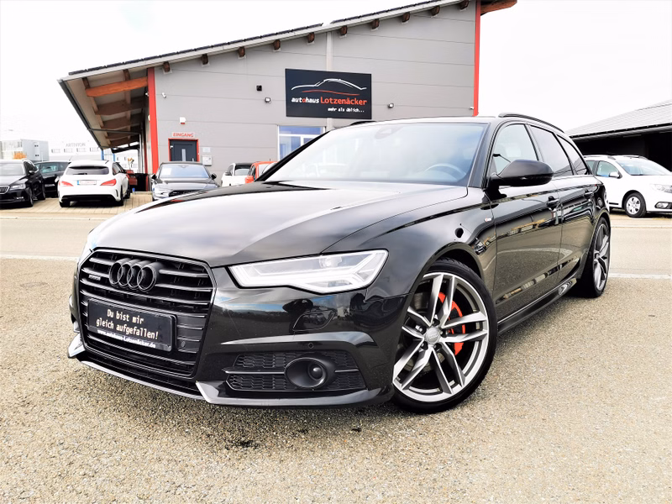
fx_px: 582
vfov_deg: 46.8
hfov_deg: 60.0
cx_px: 336
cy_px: 252
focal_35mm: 30
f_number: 1.8
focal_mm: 5.58
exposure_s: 1/835
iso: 50
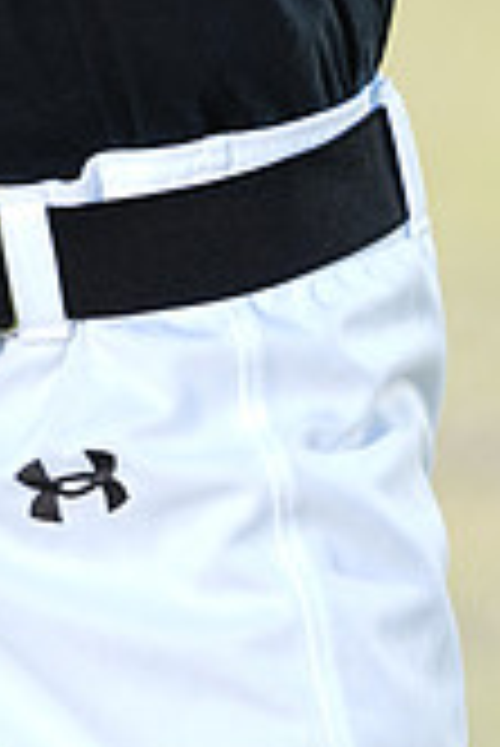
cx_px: -88
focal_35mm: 698
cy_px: -508
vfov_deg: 2.9
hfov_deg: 2.0
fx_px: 14510
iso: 64
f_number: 4.5
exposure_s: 1/250
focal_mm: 200
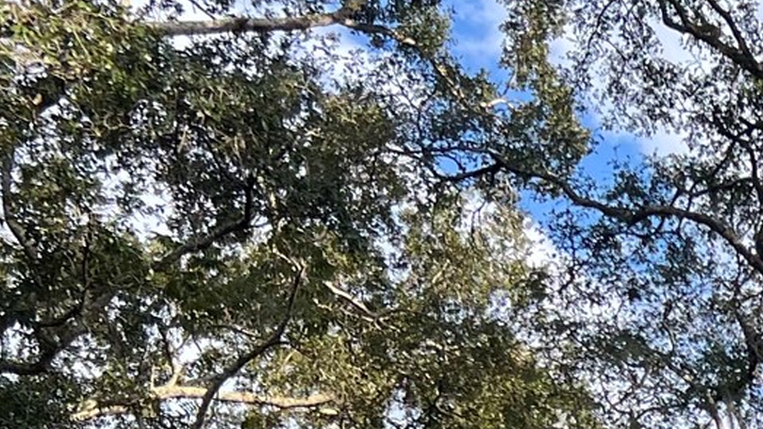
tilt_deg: +10.4
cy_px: 820
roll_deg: +2.5
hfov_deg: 17.3
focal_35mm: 111
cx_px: 1158
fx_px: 2245
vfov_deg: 10.2
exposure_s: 1/909
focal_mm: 5.7
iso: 50
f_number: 1.5
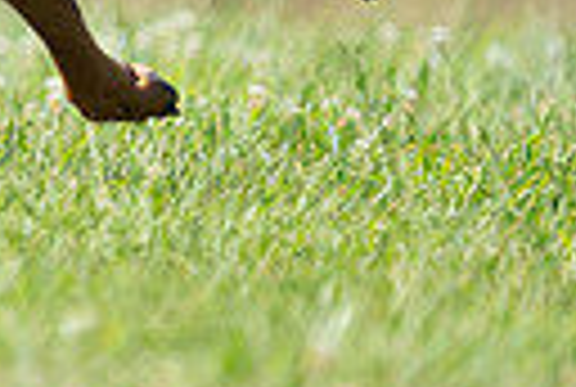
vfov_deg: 0.5
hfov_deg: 0.8
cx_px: -567
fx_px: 43108
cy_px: -187
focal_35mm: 2688
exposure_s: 1/4000
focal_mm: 594
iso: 1600
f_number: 6.3
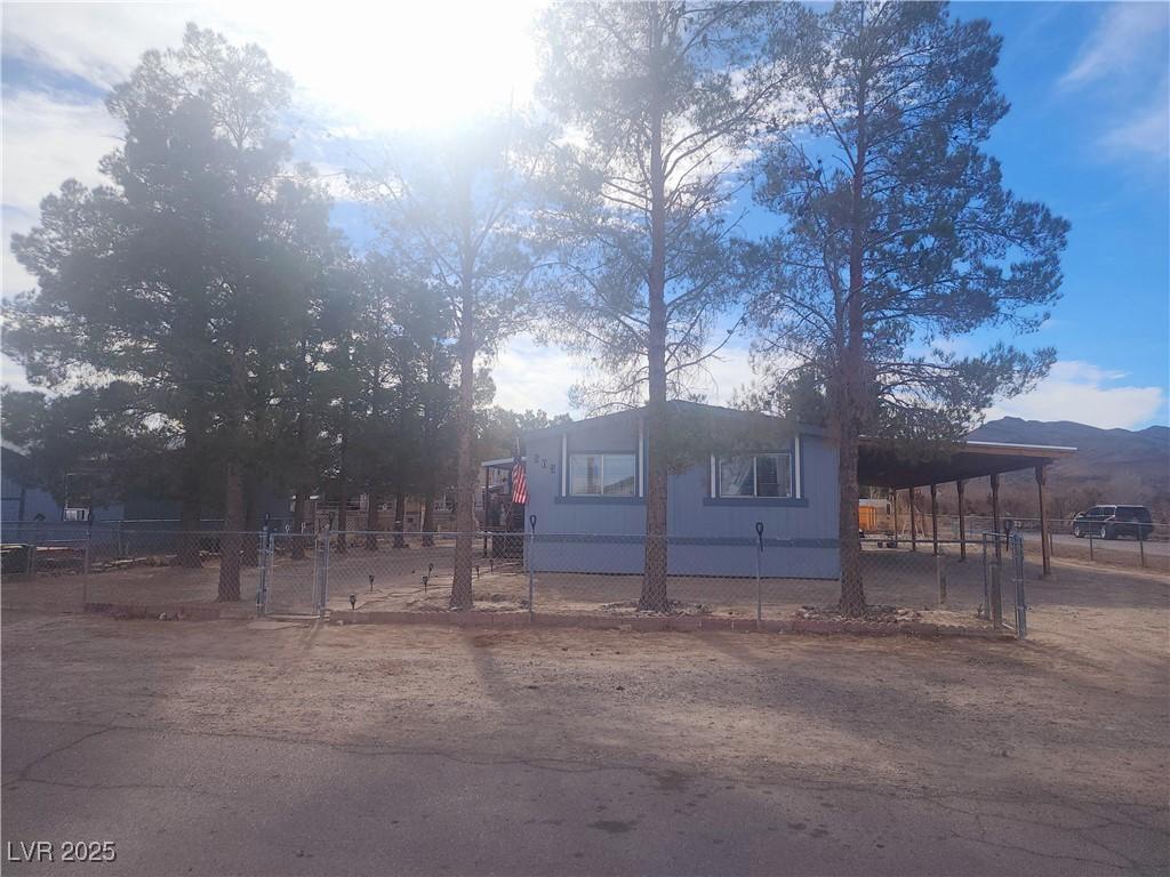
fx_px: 777
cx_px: 585
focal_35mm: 23
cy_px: 438
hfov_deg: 73.9
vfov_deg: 58.9
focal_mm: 6.4
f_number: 1.8
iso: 12
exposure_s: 1/2000
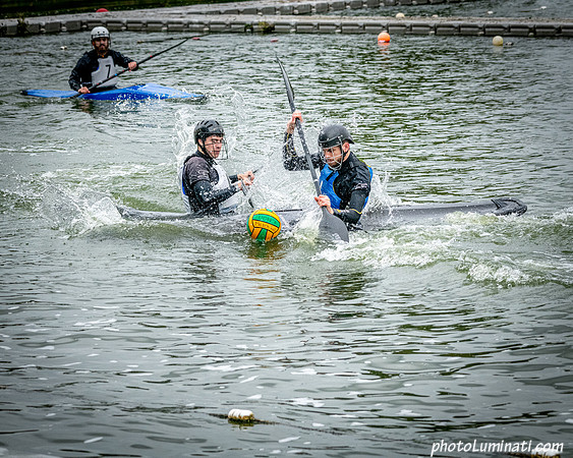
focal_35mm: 186
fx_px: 3150
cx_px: 301
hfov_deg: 10.4
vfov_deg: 8.3
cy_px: 229
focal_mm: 165
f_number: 8
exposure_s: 1/2500
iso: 3200
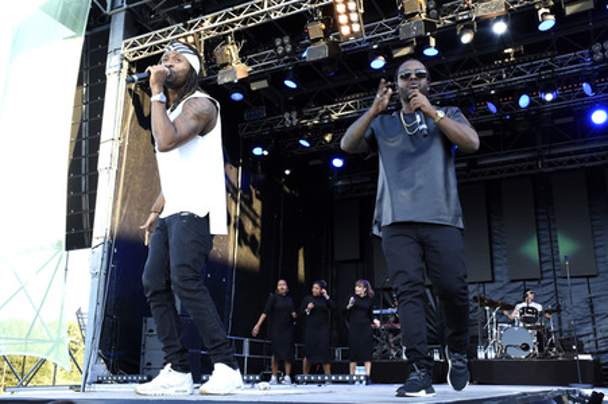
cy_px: 202
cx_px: 304
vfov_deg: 36.8
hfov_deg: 53.2
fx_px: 608
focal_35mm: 36
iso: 1100
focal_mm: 24
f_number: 10
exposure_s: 1/125
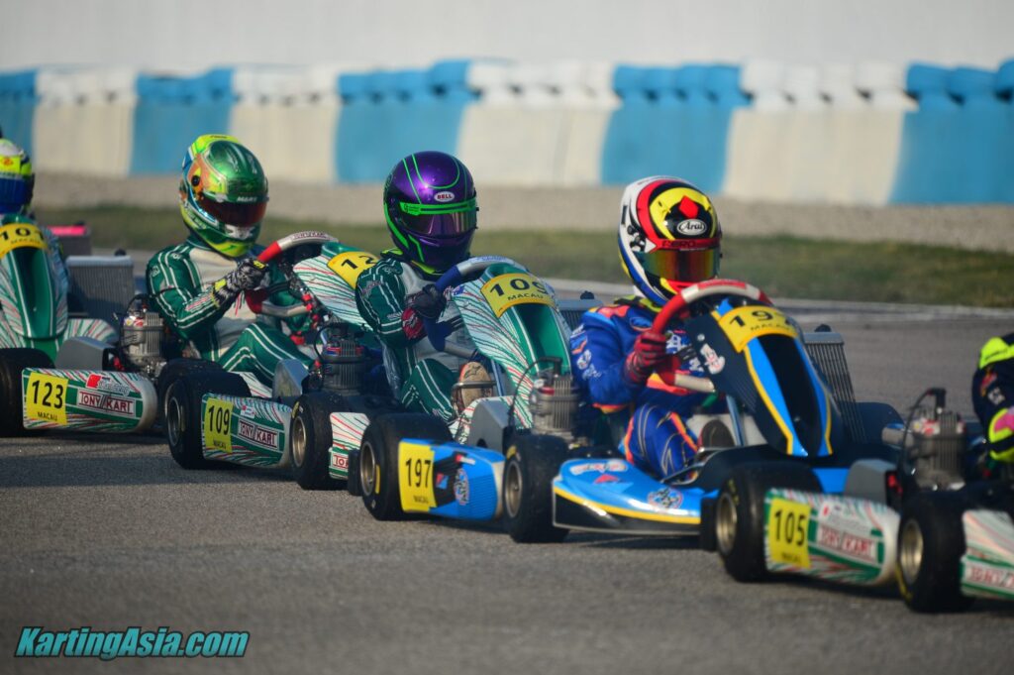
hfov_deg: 6.9
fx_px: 8443
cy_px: 338
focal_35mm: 300
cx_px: 507
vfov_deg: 4.6
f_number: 4
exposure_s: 1/1600
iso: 125
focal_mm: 300
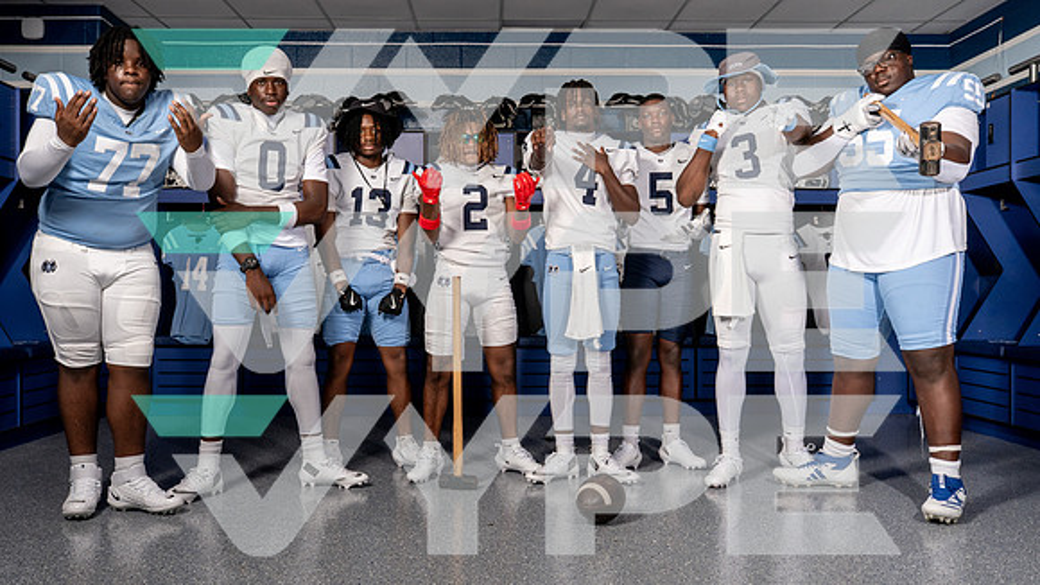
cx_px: 500
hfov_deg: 58.2
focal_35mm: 34
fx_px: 934
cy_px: 281
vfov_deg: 34.7
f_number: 8
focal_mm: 28
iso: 500
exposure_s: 1/250
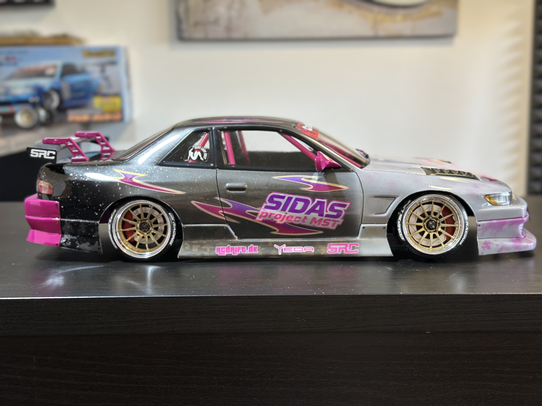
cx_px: 271
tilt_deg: -8.8
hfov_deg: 39.7
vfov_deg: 30.3
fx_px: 752
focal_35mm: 48
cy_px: 203
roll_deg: +0.5
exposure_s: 1/50
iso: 125
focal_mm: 6.86
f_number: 1.78
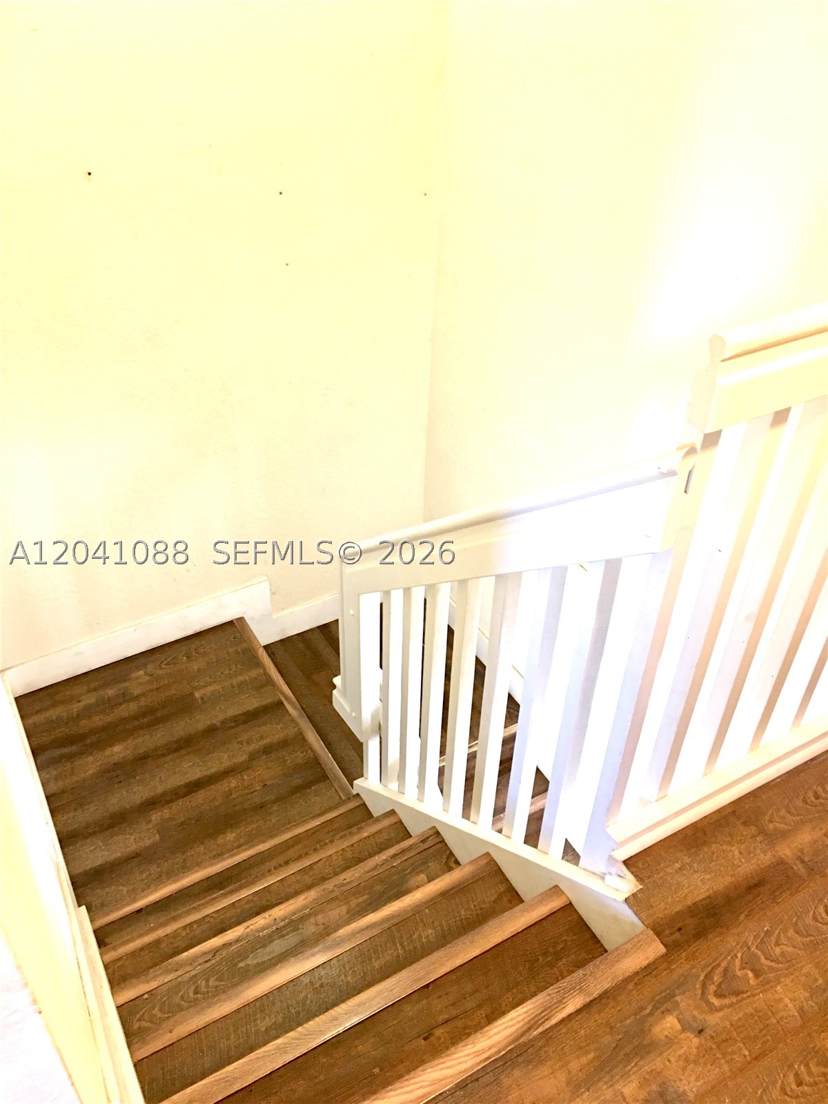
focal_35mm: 29
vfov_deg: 61.7
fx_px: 925
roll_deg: -3.6
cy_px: 552
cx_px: 414
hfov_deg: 48.2
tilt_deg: -38.3
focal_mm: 4.15
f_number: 2.2
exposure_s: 1/10
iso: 80
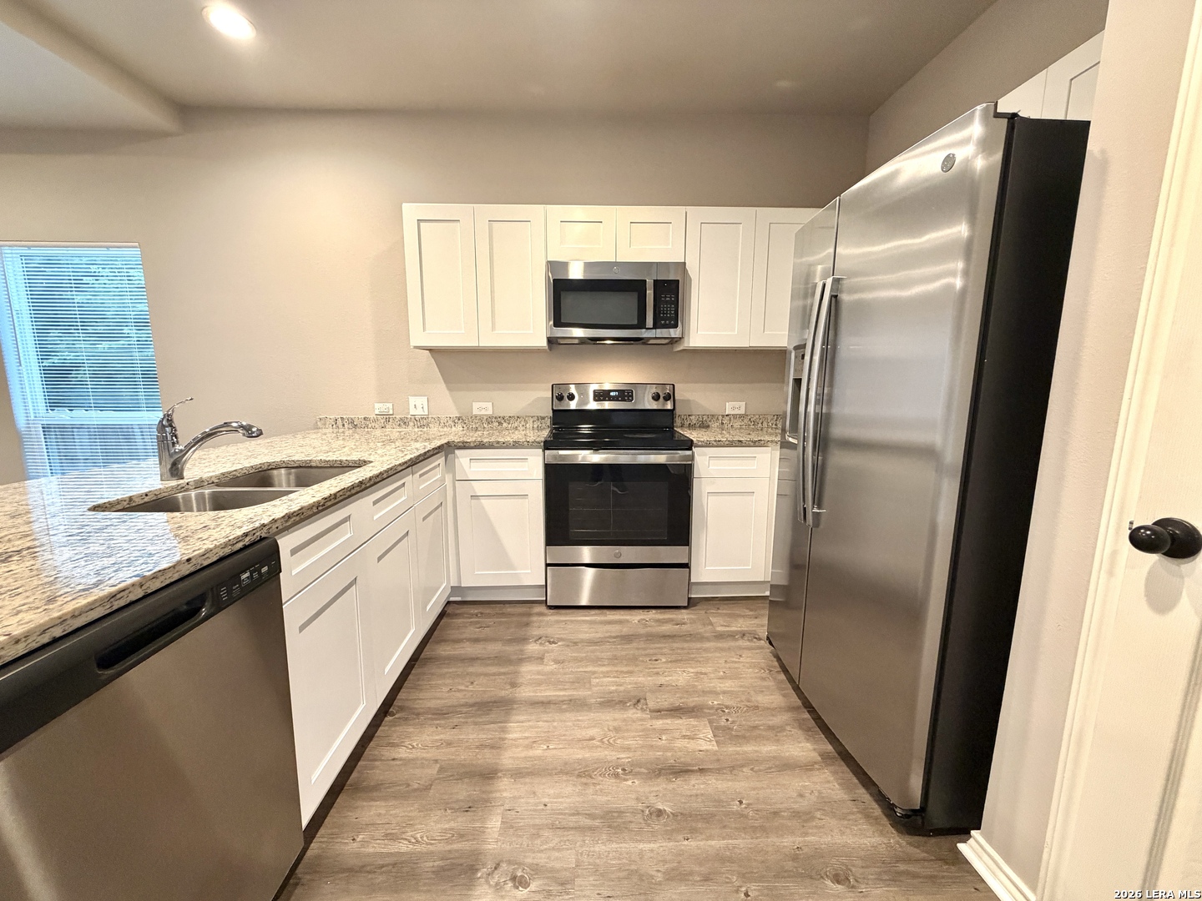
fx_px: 486
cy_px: 450
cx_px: 601
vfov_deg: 85.7
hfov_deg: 102.1
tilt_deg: -9.1
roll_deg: +0.6
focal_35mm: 14
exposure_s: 1/60
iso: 320
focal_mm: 2.22
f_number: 2.2
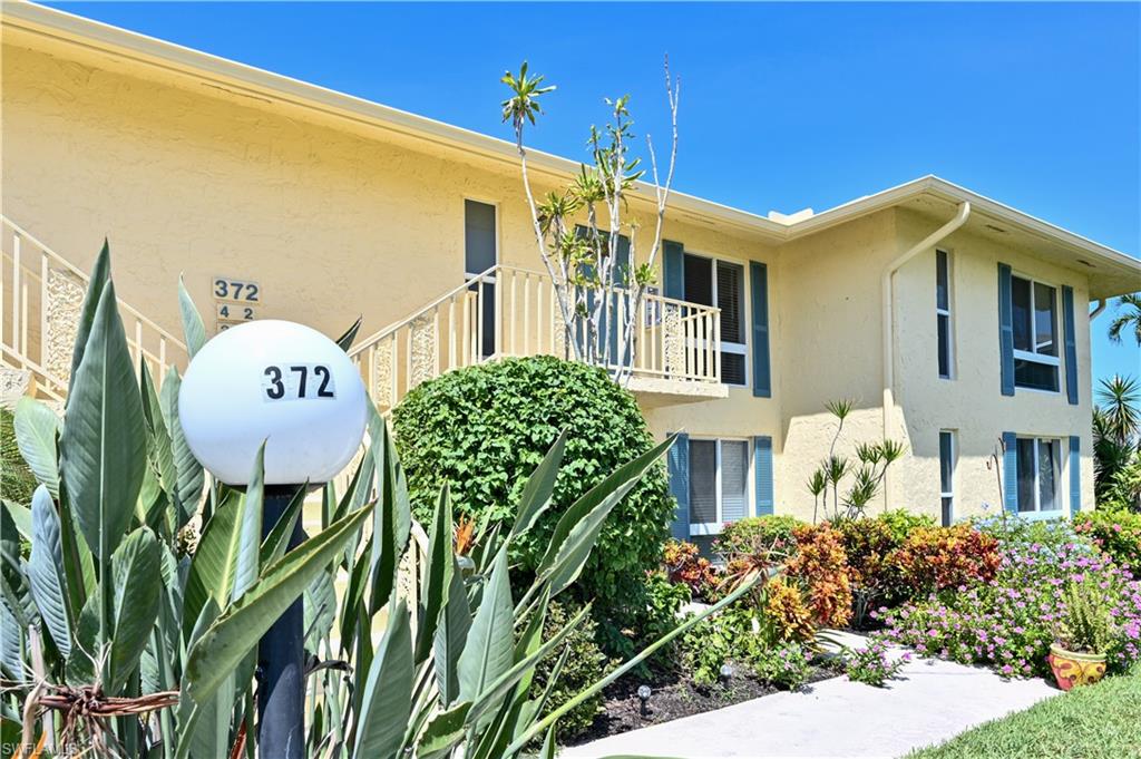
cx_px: 570
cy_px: 380
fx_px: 681
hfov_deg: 79.9
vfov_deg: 58.3
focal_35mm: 22
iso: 125
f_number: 11
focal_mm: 21.5
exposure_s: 1/160
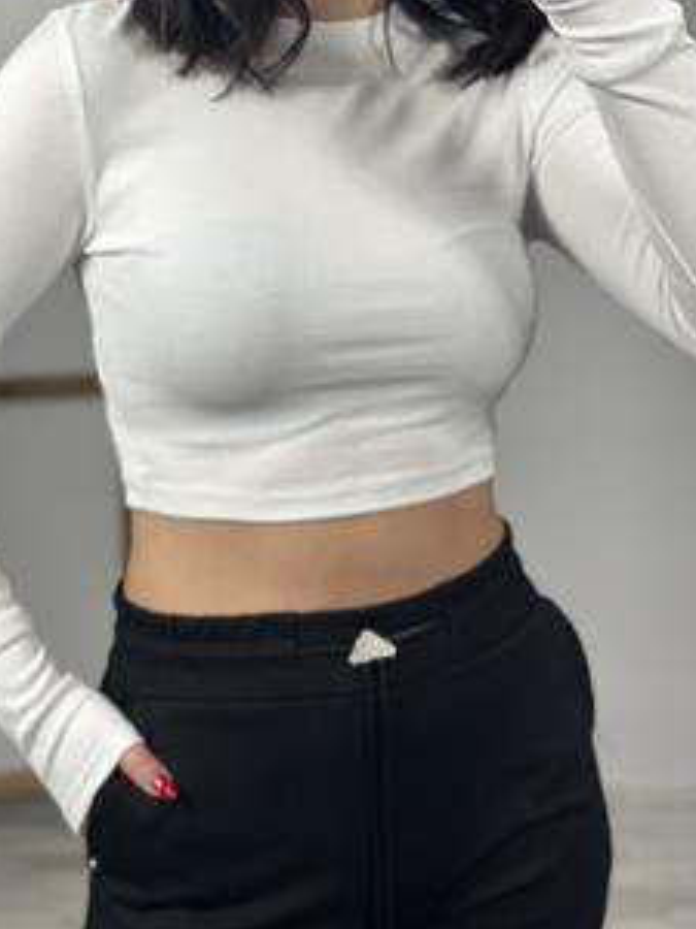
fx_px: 1769
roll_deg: +3.3
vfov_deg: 29.3
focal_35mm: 66
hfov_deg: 22.2
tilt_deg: -29.5
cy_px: 358
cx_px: 263
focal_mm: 6.86
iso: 64
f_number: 1.78
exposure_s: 1/114
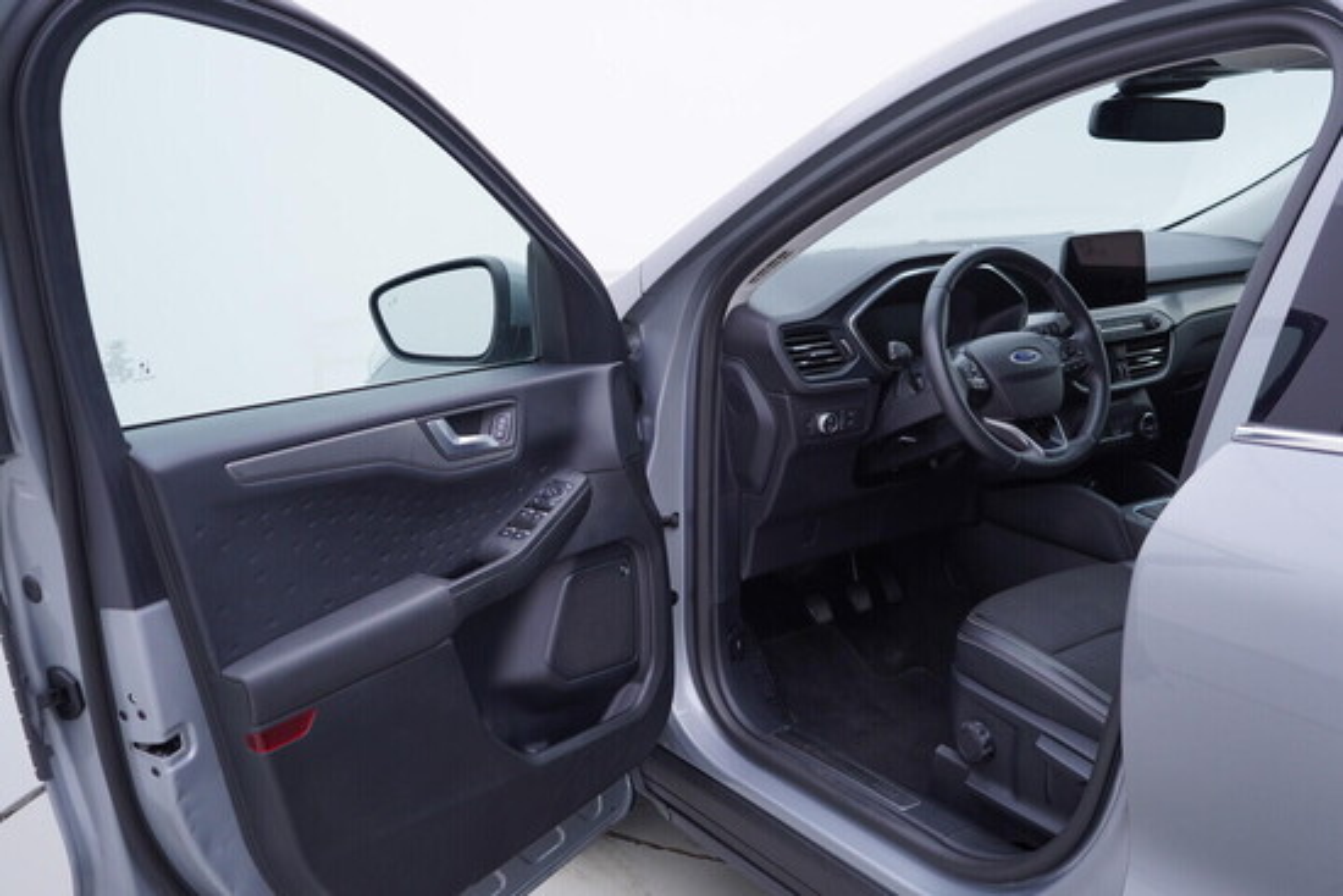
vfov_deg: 36.9
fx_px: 1343
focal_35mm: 36
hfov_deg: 53.1
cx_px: 672
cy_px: 448
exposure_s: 1/50
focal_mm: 24
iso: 125
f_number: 3.2
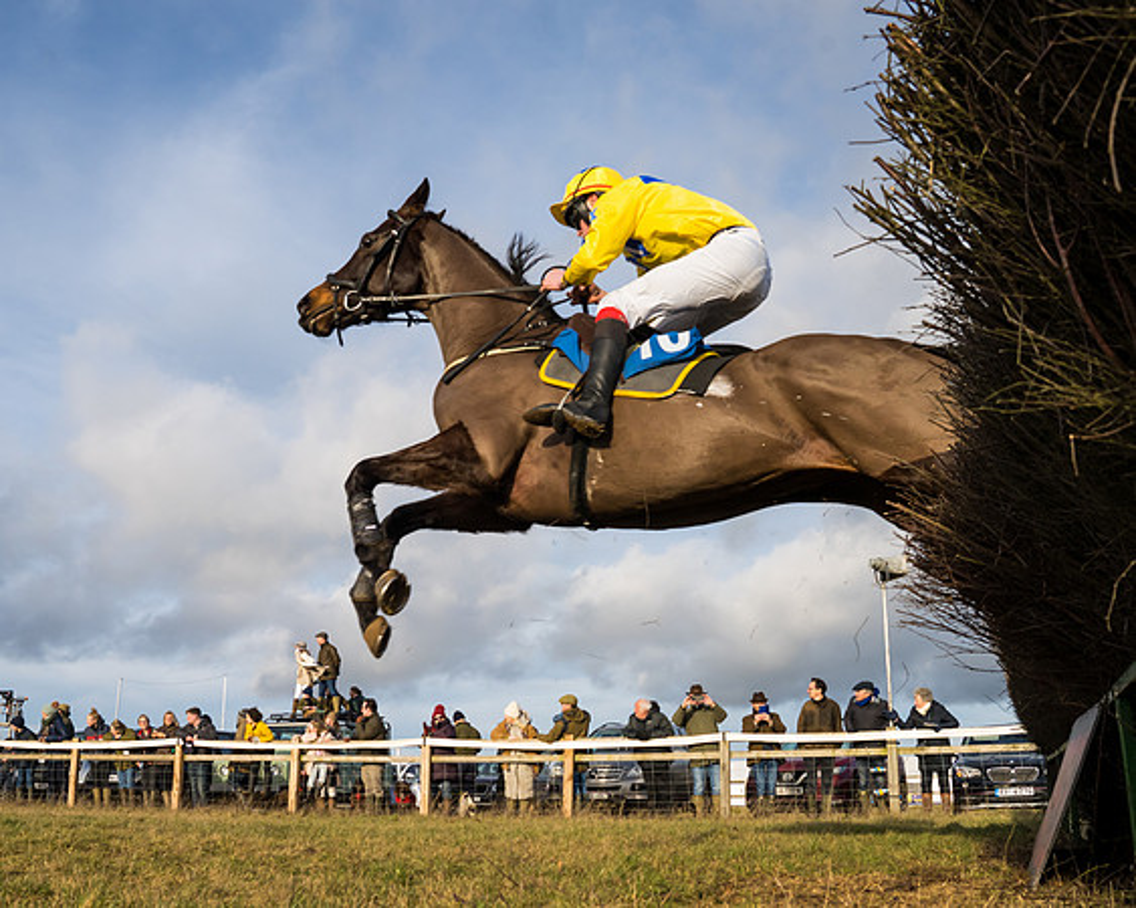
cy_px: 501
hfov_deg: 52.3
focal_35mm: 34
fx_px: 1156
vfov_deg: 42.8
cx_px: 546
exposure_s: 1/1600
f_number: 8
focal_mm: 24
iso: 1000
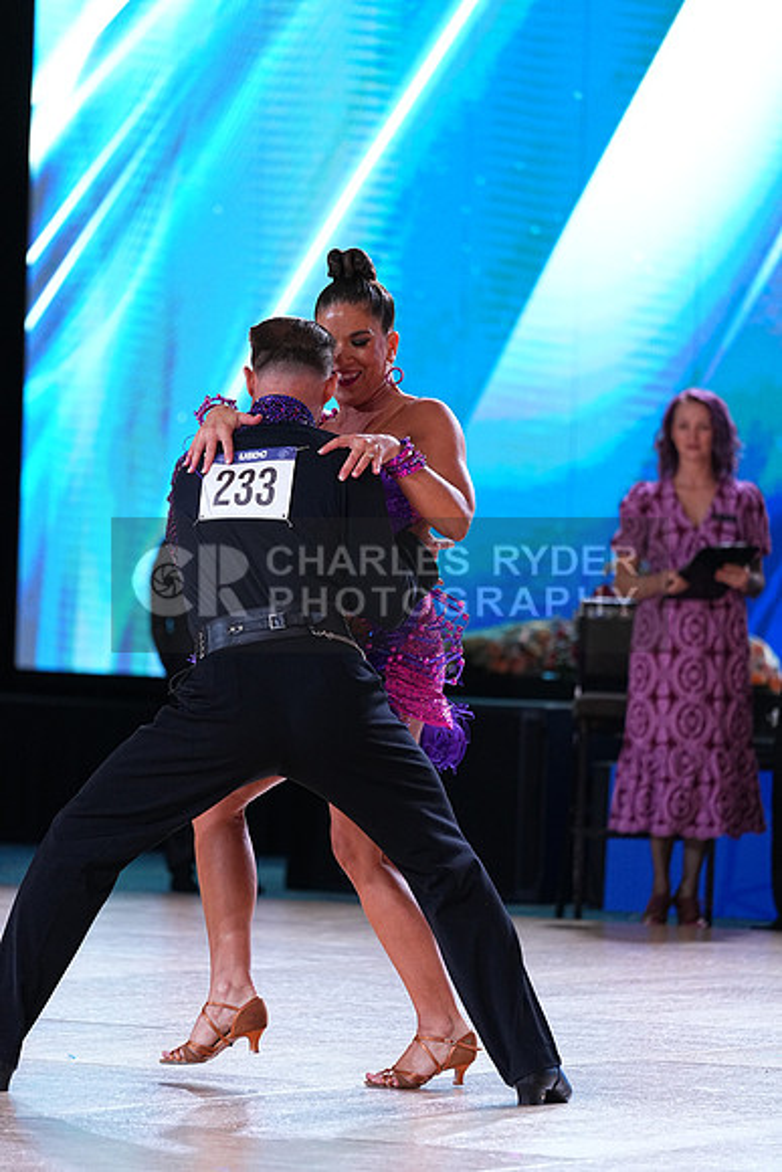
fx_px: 6187
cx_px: 391
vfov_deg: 10.8
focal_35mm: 190
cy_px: 586
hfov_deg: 7.2
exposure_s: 1/400
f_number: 4
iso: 2000
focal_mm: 190
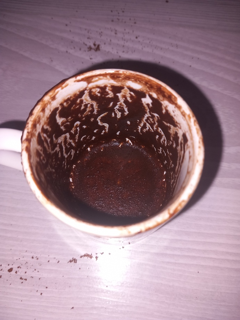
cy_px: 160
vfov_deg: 65.3
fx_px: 250
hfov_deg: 51.4
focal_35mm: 27
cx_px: 120
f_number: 1.8
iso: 32
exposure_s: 1/100
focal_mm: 4
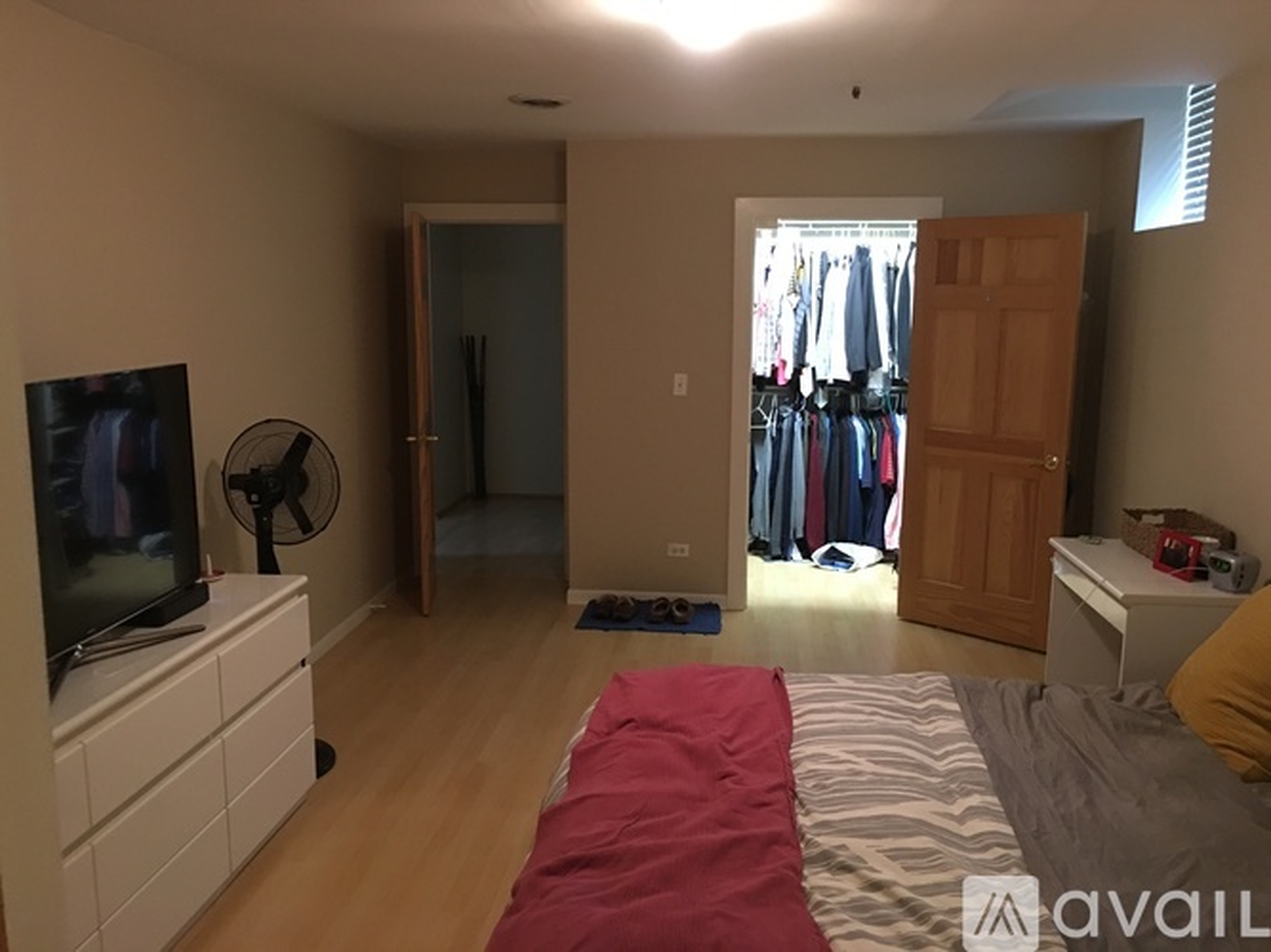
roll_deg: -0.9
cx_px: 636
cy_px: 476
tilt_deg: -9.0
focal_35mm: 29
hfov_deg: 61.7
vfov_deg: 48.2
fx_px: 1065
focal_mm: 4.15
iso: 80
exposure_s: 1/4
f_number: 2.2
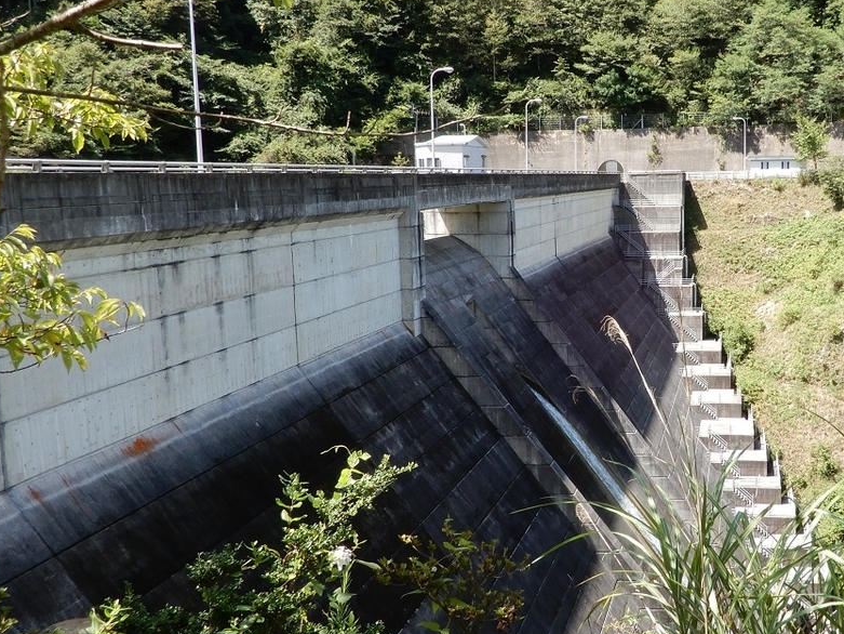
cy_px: 302
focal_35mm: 43
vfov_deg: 33.6
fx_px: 1049
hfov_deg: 42.7
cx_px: 619
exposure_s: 1/125
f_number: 5
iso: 80
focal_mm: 5
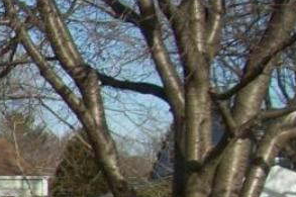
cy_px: 268
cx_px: -413
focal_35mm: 184
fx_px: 1512
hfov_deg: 9.8
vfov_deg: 7.4
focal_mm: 6
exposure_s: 1/654
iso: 80
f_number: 4.8
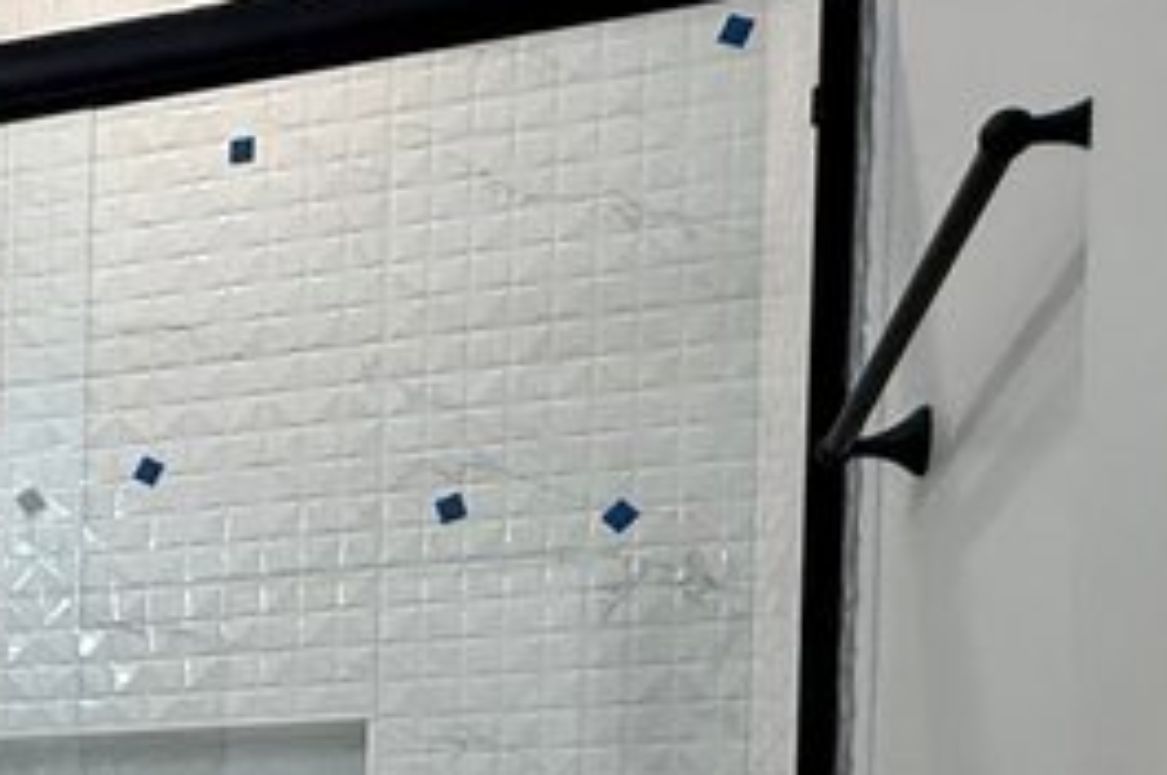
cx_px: -449
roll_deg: -1.6
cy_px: 1149
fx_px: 2137
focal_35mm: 66
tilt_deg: -2.0
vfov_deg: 18.3
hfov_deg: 25.2
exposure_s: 1/120
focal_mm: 2.22
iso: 160
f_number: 2.2
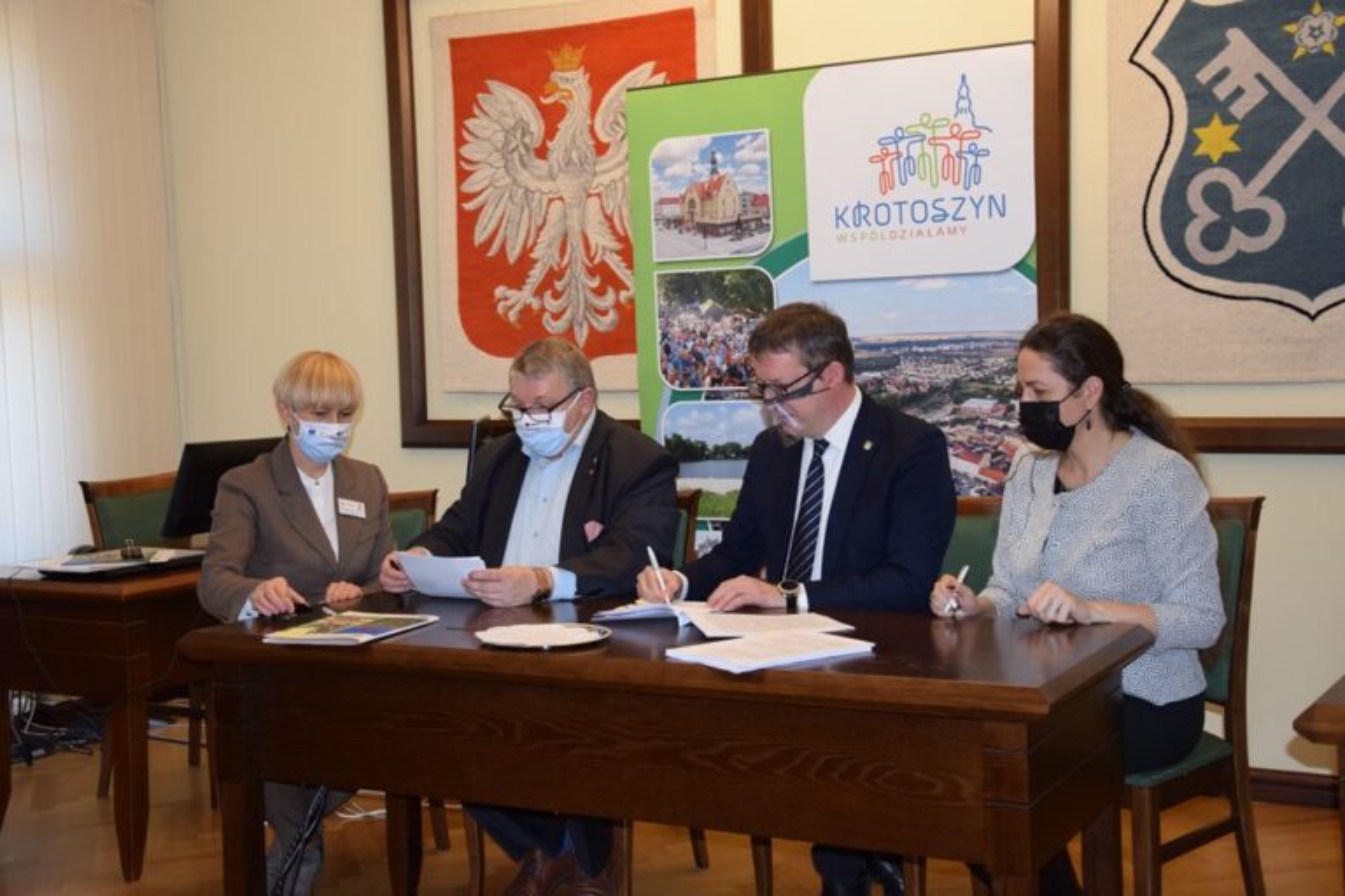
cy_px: 448
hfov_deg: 41.1
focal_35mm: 48
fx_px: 1793
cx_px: 672
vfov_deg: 28.1
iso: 900
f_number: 4.2
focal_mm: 32
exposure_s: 1/60
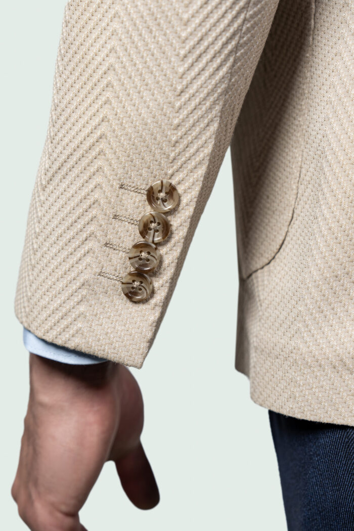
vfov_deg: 21.9
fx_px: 1372
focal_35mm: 93
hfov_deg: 14.7
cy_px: 266
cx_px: 177
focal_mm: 62
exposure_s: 1/100
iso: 100
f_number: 3.2
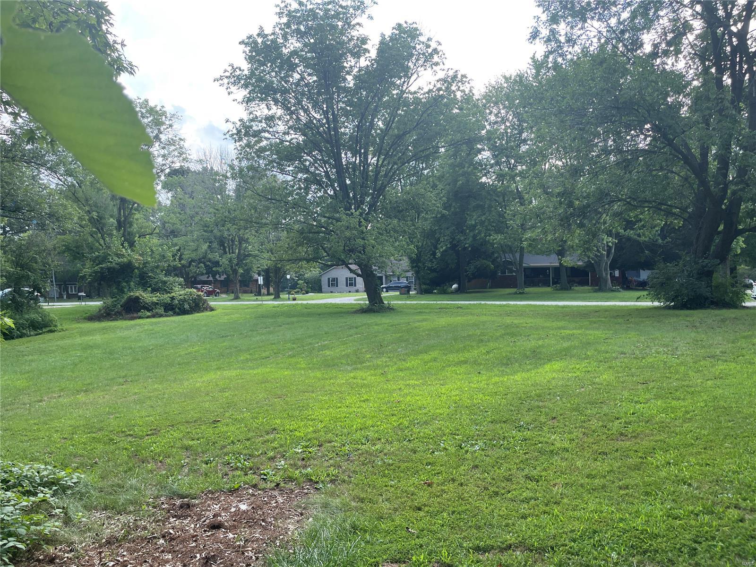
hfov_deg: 67.3
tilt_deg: +0.7
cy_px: 284
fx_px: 568
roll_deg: +1.2
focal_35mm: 26
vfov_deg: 53.1
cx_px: 378
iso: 32
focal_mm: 4.2
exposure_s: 1/569
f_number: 1.6
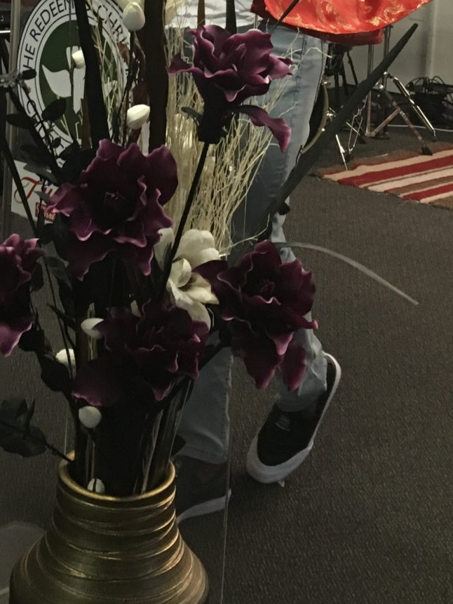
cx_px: 186
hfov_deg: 21.3
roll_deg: -3.4
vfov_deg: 26.5
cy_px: -18
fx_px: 1204
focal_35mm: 69
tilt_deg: -3.0
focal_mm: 4.15
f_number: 2.2
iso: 160
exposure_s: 1/33
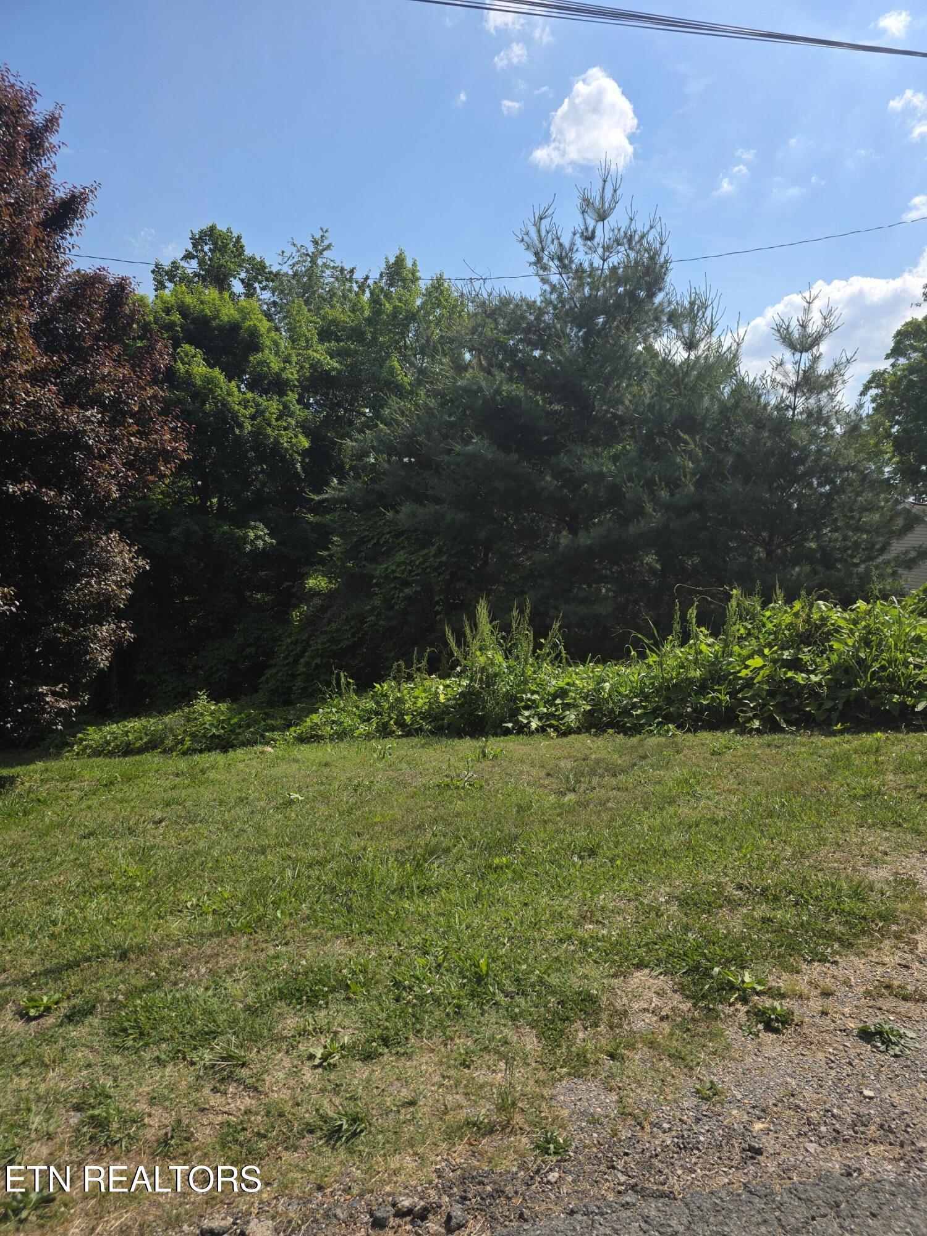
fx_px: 821
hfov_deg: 58.9
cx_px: 464
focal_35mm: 23
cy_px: 618
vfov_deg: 73.9
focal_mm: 6.3
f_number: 1.7
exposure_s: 1/6809
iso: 80
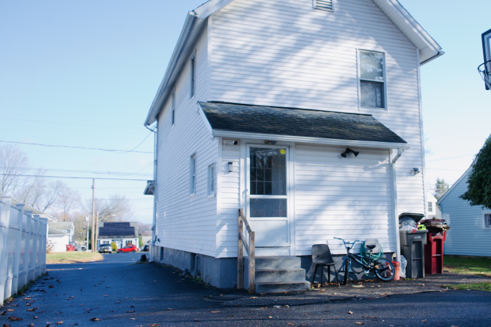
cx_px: 314
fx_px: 491
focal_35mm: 36
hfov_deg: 52.4
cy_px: 158
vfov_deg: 36.9
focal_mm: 28
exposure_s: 1/200
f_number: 4
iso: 50
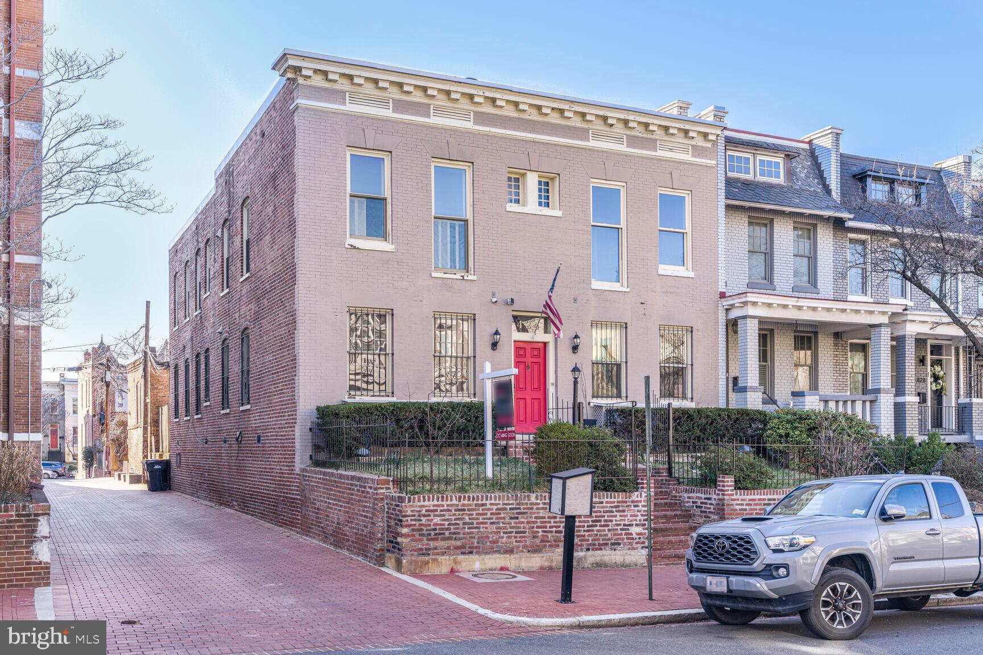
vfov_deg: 37.9
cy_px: 328
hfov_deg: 54.4
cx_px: 492
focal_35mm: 35
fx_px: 956
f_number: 8
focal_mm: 35
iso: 200
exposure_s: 1/160
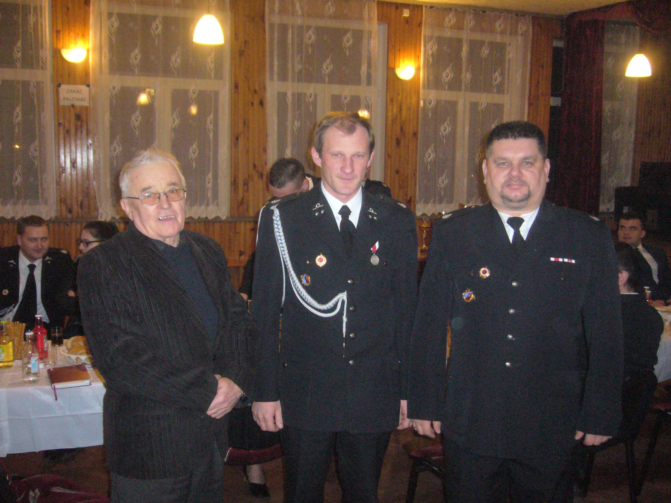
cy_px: 252
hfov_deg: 52.6
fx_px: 678
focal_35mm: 35
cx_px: 336
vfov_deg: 40.7
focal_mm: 5.8
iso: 400
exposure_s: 1/30
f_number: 2.8
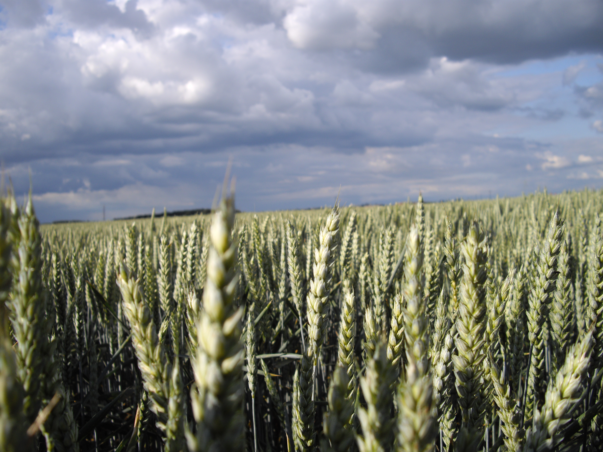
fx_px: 662
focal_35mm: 38
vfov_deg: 37.7
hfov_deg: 49.0
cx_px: 302
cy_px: 226
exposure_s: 1/800
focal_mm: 7.9
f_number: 2.8
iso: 50
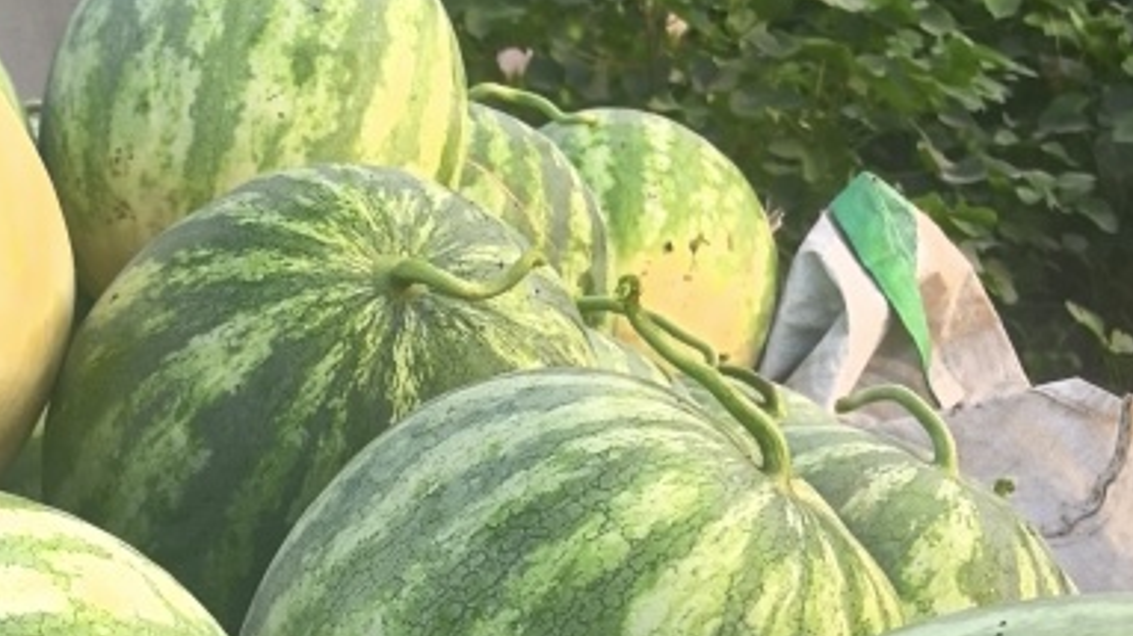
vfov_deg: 14.0
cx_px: 210
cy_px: 880
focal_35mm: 82
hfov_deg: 25.4
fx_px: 2462
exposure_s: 1/100
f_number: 2
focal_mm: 6.98
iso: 64
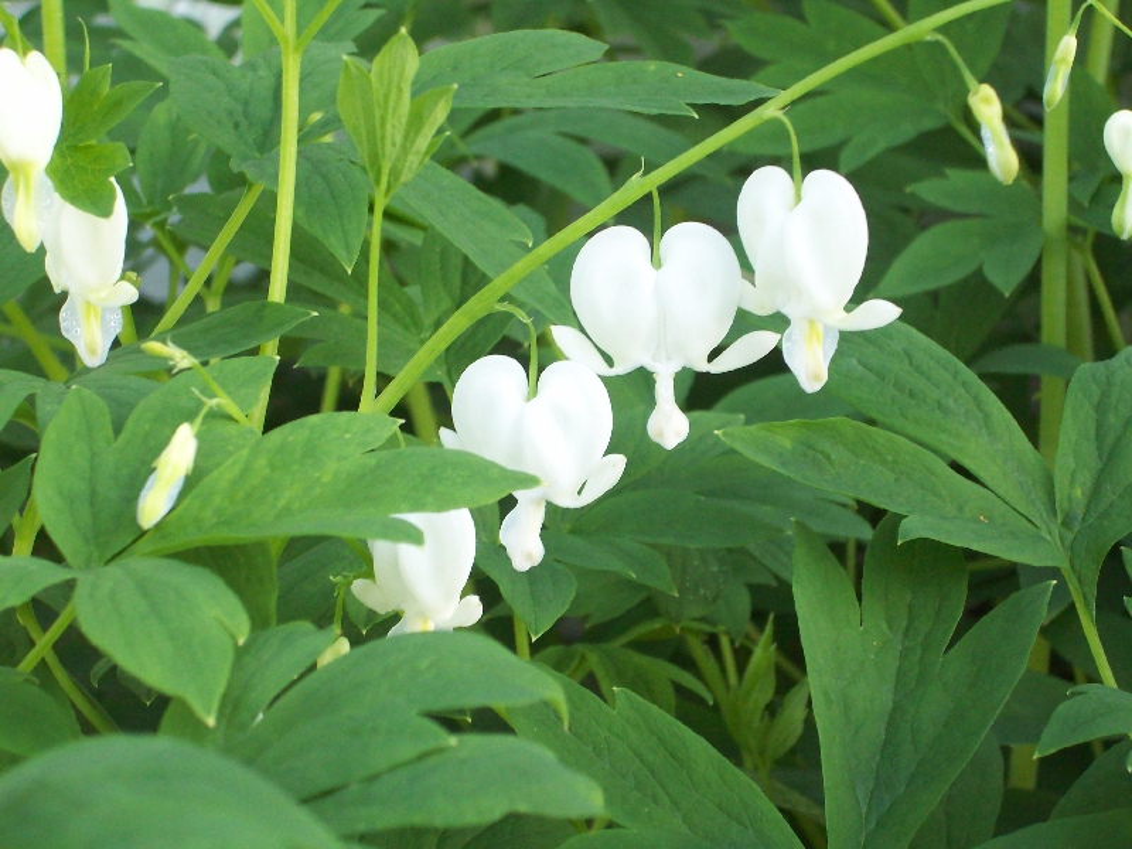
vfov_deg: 16.1
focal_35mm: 92
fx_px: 3009
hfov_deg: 21.3
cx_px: 566
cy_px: 424
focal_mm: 15.3
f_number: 4.7
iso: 160
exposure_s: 1/89
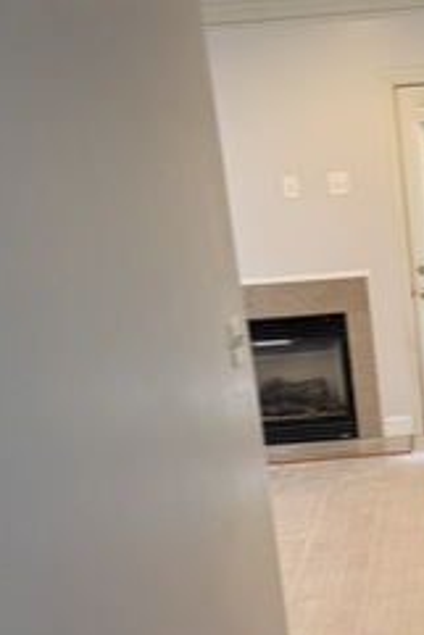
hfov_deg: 18.9
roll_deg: +1.7
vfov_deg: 28.4
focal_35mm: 69
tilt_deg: -13.6
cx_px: 479
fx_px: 1217
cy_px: 536
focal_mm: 6.76
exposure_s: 1/60
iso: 250
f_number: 1.78
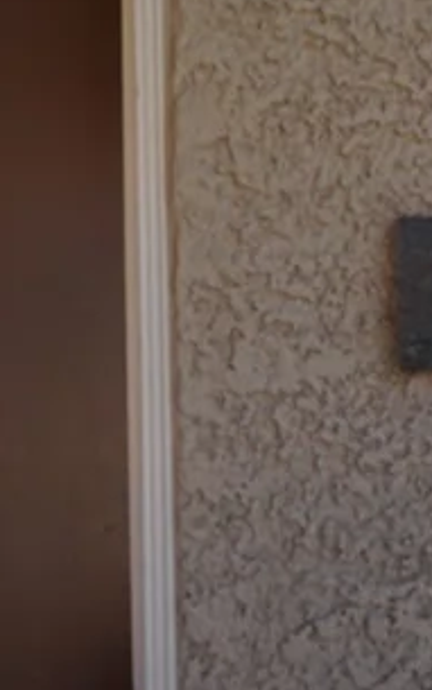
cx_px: 348
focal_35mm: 41
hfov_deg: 30.5
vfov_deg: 48.2
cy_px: 340
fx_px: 771
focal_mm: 12
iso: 200
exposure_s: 1/250
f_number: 5
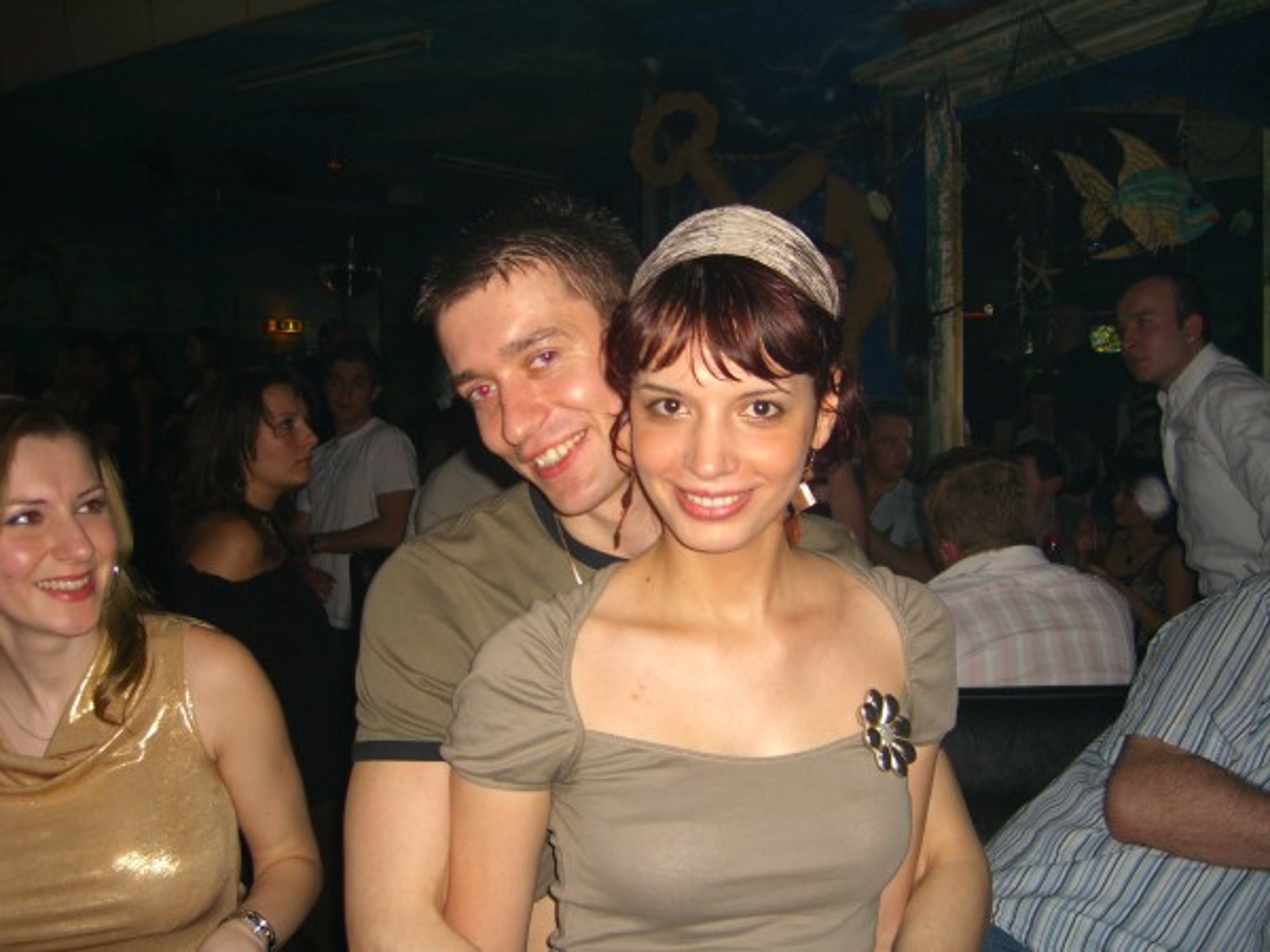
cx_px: 635
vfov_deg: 37.7
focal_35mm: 38
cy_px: 476
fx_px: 1394
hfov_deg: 49.0
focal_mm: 7.9
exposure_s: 1/60
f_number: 2.8
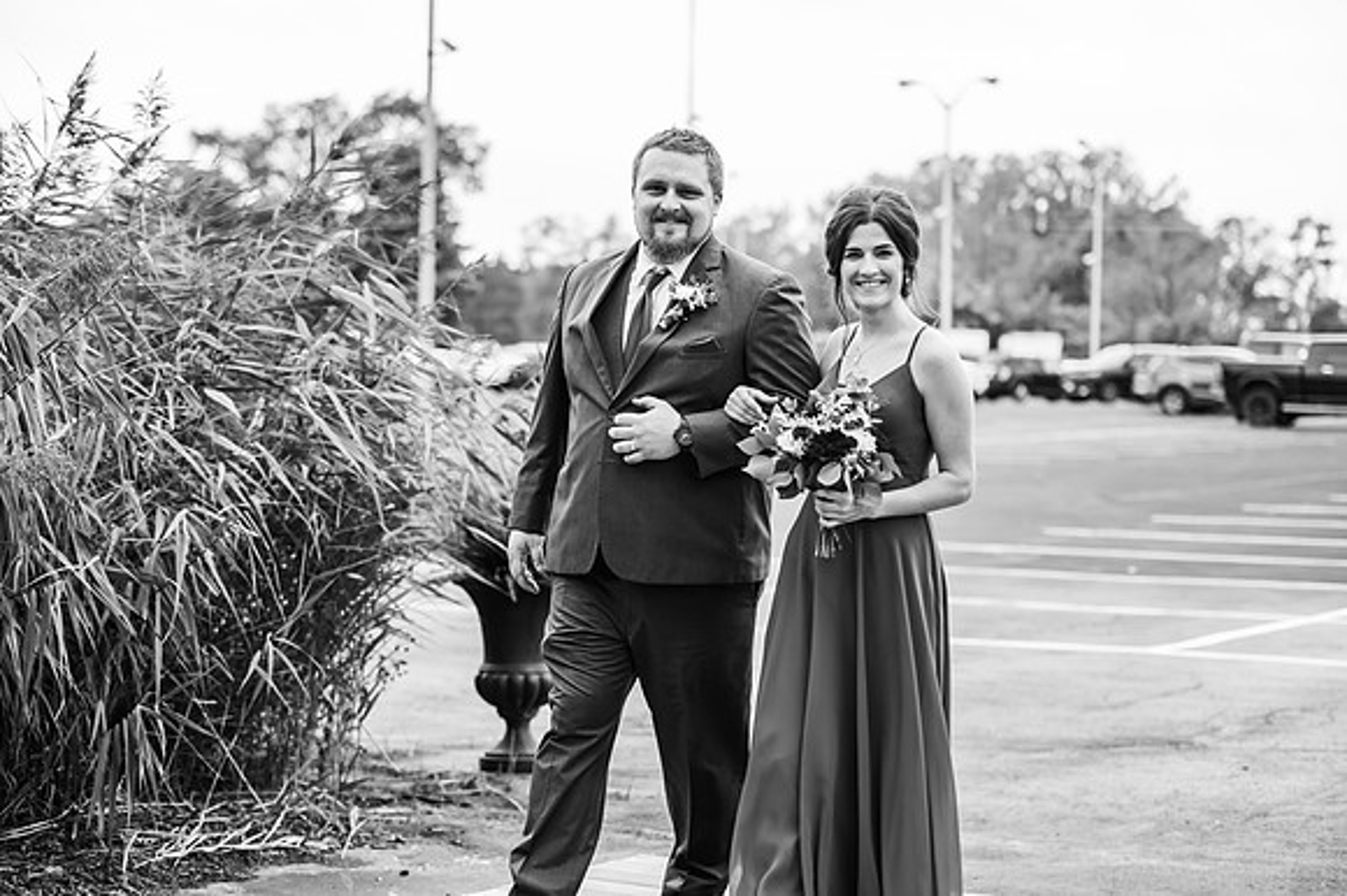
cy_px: 448
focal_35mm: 78
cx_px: 674
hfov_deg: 26.0
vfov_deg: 17.5
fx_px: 2917
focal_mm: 78
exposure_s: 1/1000
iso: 400
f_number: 2.8
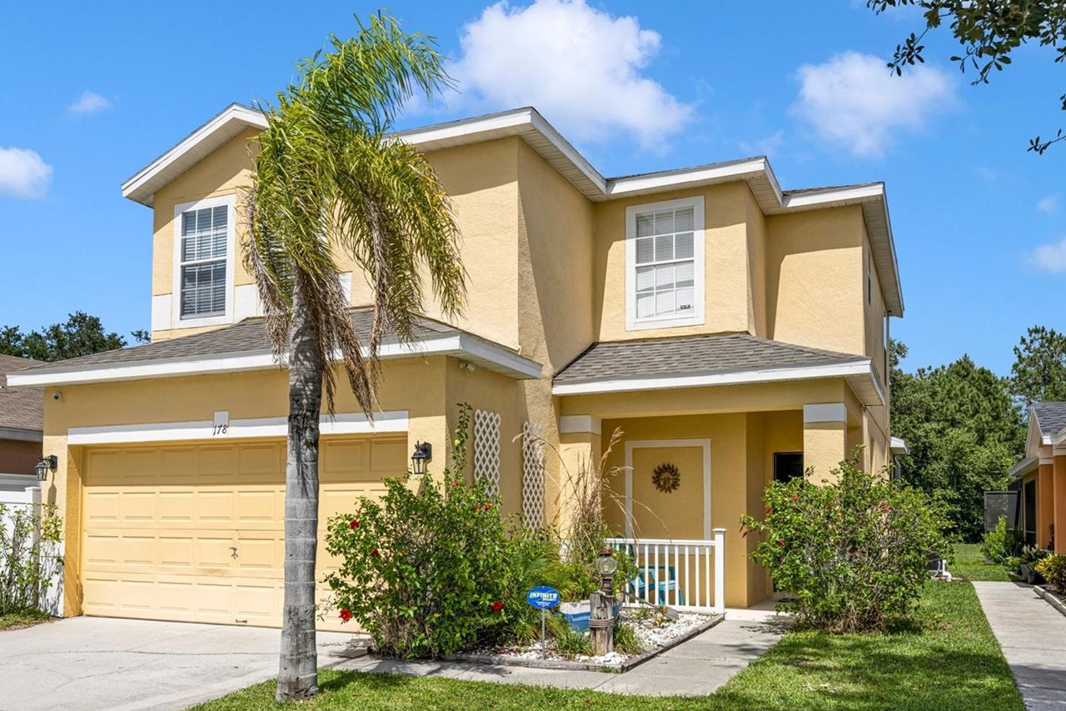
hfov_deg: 61.8
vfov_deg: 43.6
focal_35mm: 30
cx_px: 481
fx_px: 888
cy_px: 386
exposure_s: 1/640
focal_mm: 24
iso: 100
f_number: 8
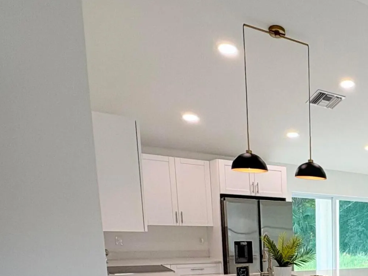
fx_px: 425
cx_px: 452
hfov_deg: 35.6
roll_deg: -1.5
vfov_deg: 32.2
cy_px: 295
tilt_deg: -8.3
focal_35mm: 40
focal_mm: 2.22
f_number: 2.2
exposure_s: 1/117
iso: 64
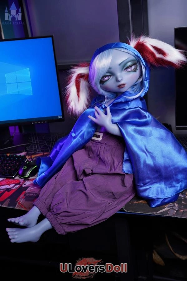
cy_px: 140
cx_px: 94
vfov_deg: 43.6
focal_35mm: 45
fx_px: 351
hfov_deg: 29.9
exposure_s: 1/50
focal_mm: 45
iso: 250
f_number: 5
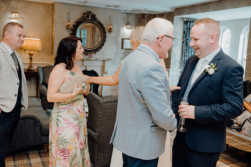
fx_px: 272
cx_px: 126
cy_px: 84
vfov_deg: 34.2
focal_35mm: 39
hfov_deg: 49.5
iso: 2500
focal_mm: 39
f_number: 3.5
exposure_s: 1/160
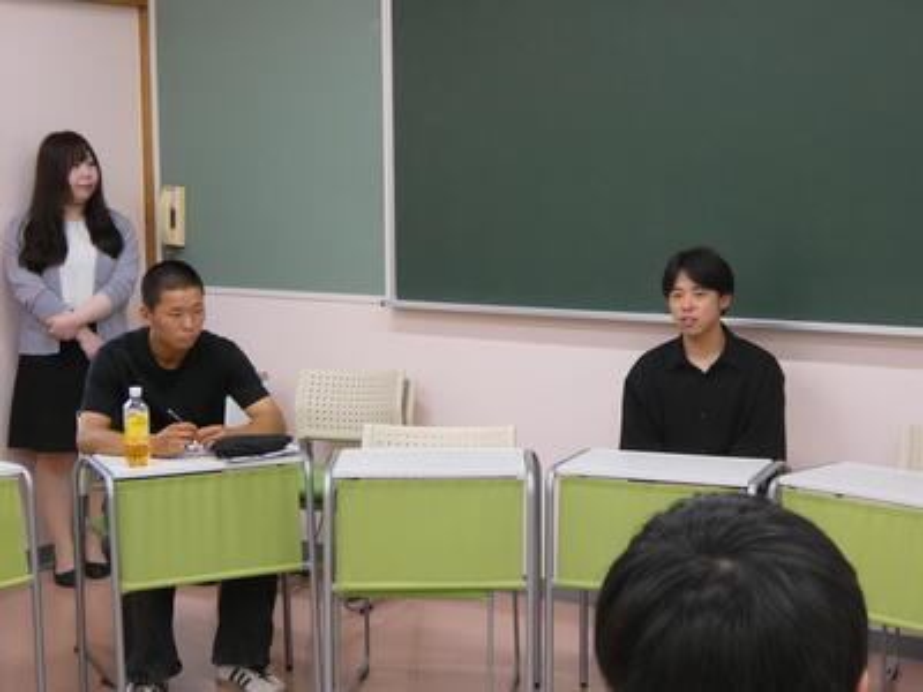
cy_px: 346
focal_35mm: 61
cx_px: 462
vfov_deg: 24.0
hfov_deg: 31.7
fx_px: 1627
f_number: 4.1
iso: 500
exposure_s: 1/80
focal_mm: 10.8
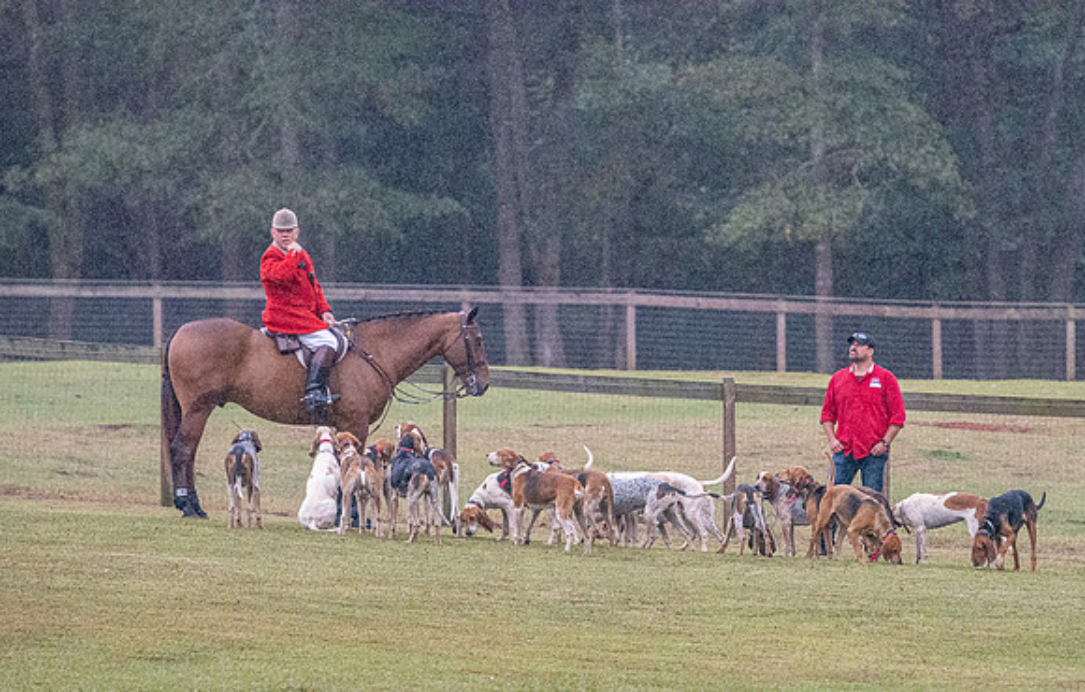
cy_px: 456
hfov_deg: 5.9
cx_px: 620
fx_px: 10541
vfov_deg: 3.8
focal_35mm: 354
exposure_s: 1/1250
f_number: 4
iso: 6400
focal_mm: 185
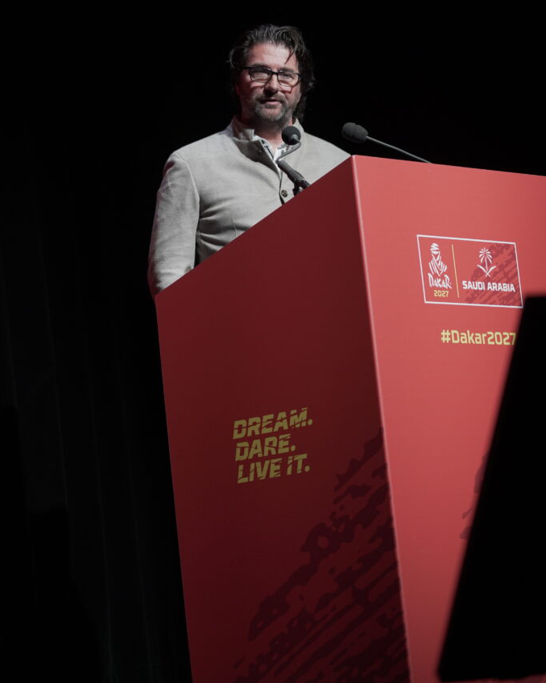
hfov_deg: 13.0
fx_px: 2405
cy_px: 275
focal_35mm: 119
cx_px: 273
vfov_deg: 16.2
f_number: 4
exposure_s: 1/250
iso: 1600
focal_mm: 105
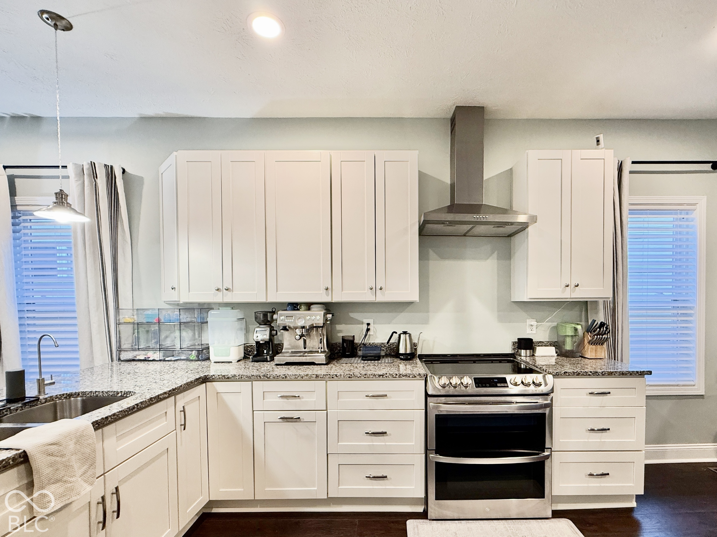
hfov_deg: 102.1
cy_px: 268
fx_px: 290
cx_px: 358
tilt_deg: -0.8
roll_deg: +0.0
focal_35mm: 14
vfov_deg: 85.7
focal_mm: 2.22
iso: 200
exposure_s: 1/60
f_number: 2.2
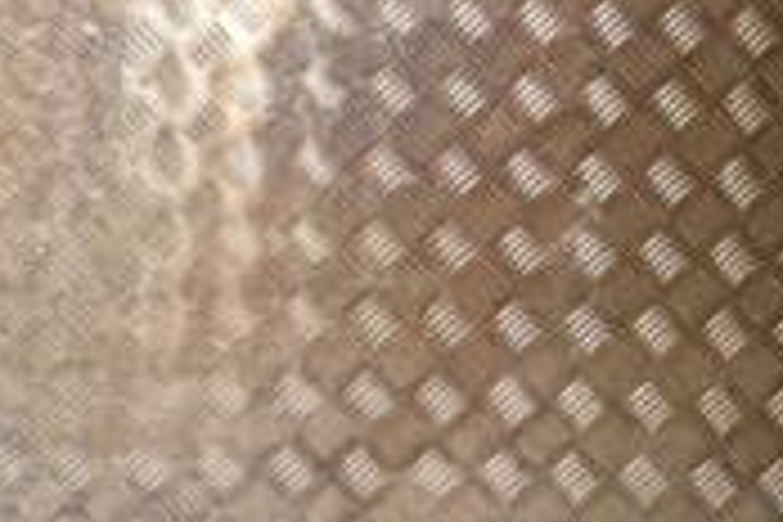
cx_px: -504
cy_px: 454
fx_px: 2023
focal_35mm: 93
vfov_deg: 14.6
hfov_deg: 18.5
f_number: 5.6
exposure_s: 1/200
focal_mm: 18
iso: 800
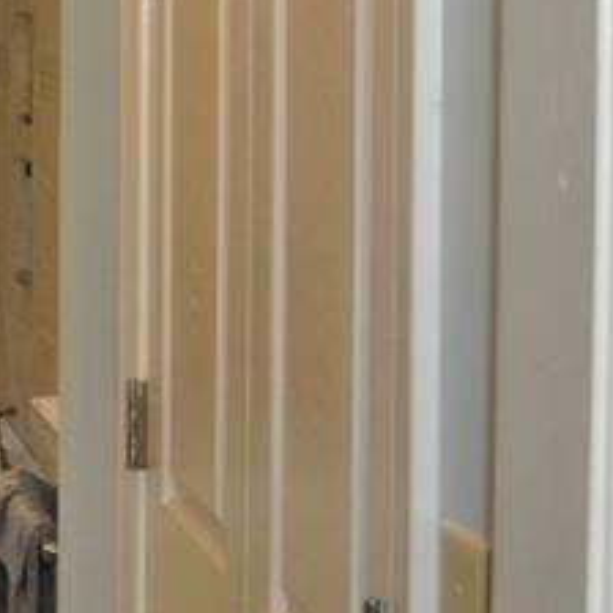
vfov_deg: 13.6
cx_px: -339
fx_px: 2564
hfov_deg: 12.8
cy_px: 168
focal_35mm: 128
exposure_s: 1/60
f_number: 3.8
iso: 800
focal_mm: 22
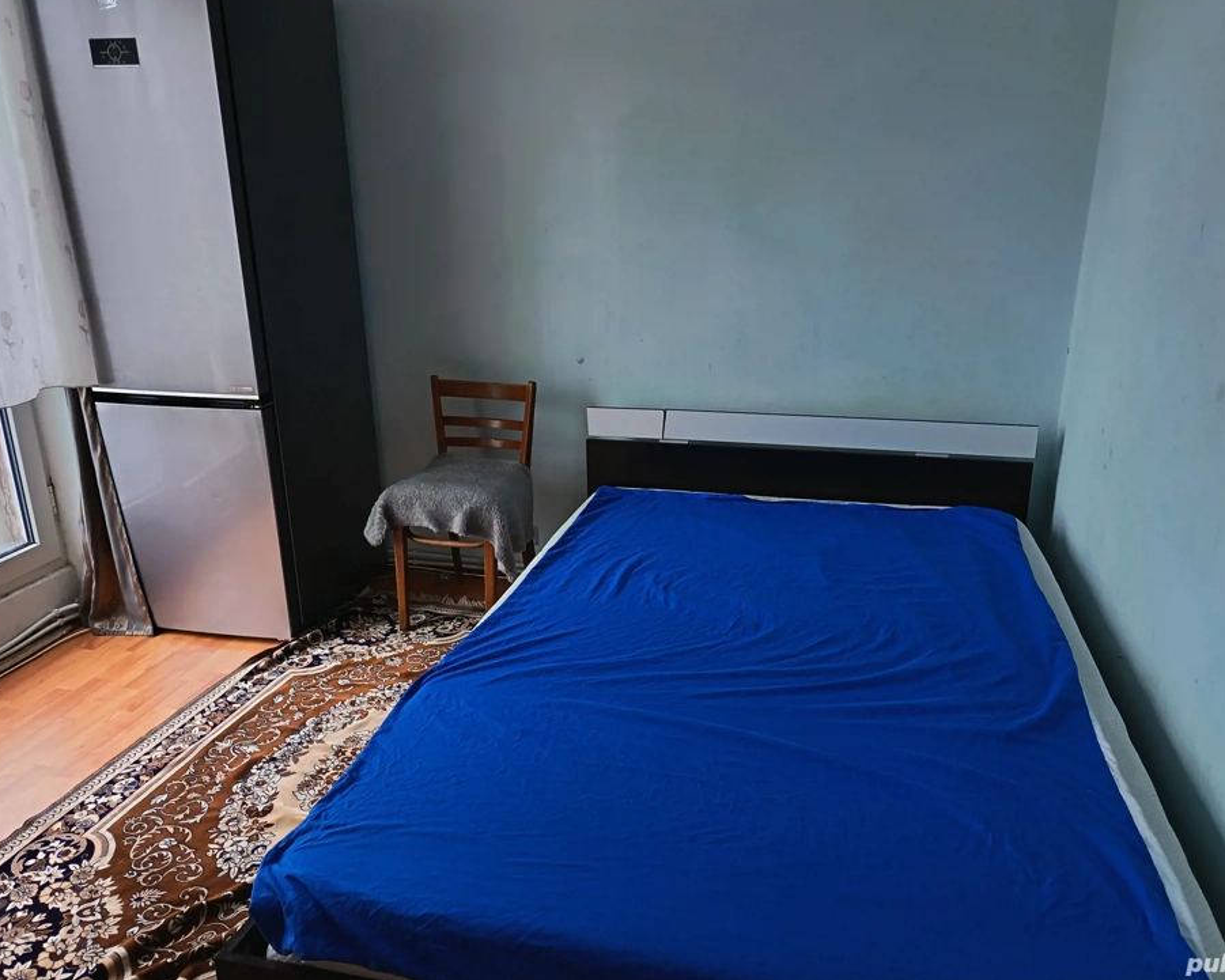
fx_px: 943
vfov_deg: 54.9
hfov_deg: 66.0
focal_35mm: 26
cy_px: 473
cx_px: 649
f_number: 1.75
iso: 1194
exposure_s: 1/33.3
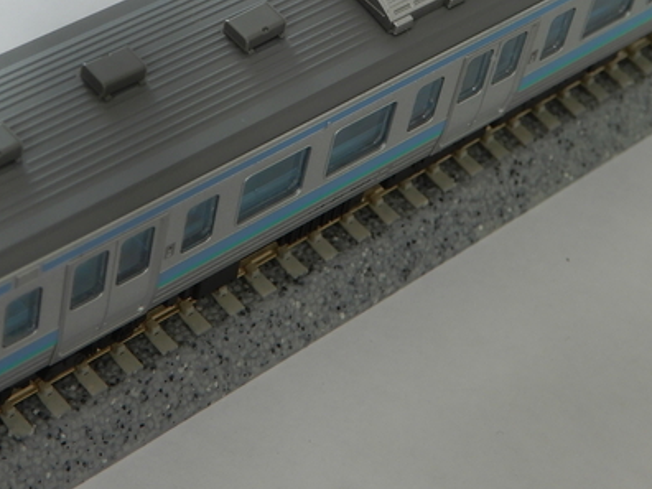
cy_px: 0
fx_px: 1902
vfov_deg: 14.4
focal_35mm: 101
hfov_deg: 19.4
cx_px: 338
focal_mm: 8.9
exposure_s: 1/50
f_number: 4
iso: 80
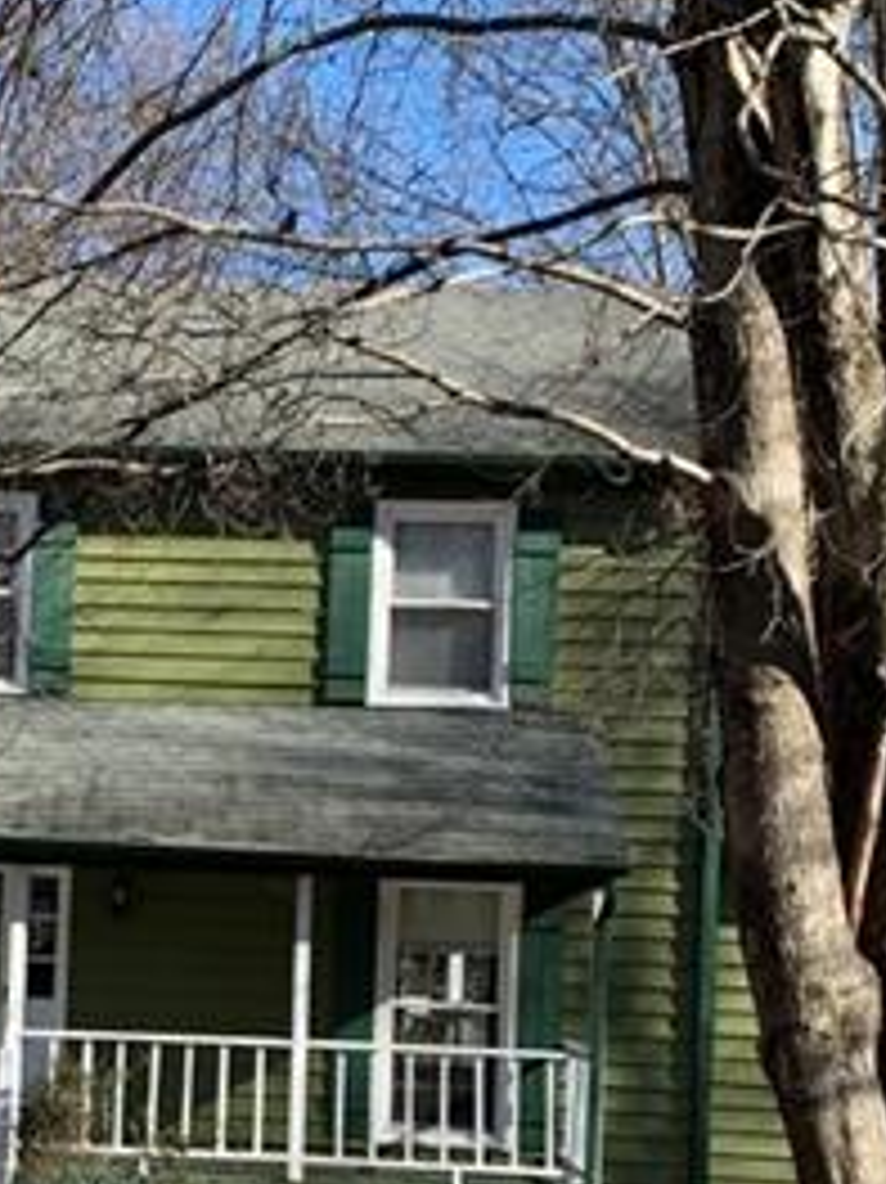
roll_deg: -2.7
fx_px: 2596
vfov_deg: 25.4
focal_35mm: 76
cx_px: 4
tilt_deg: +1.8
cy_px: 869
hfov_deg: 18.9
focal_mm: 4.25
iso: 25
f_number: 1.8
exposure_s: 1/754
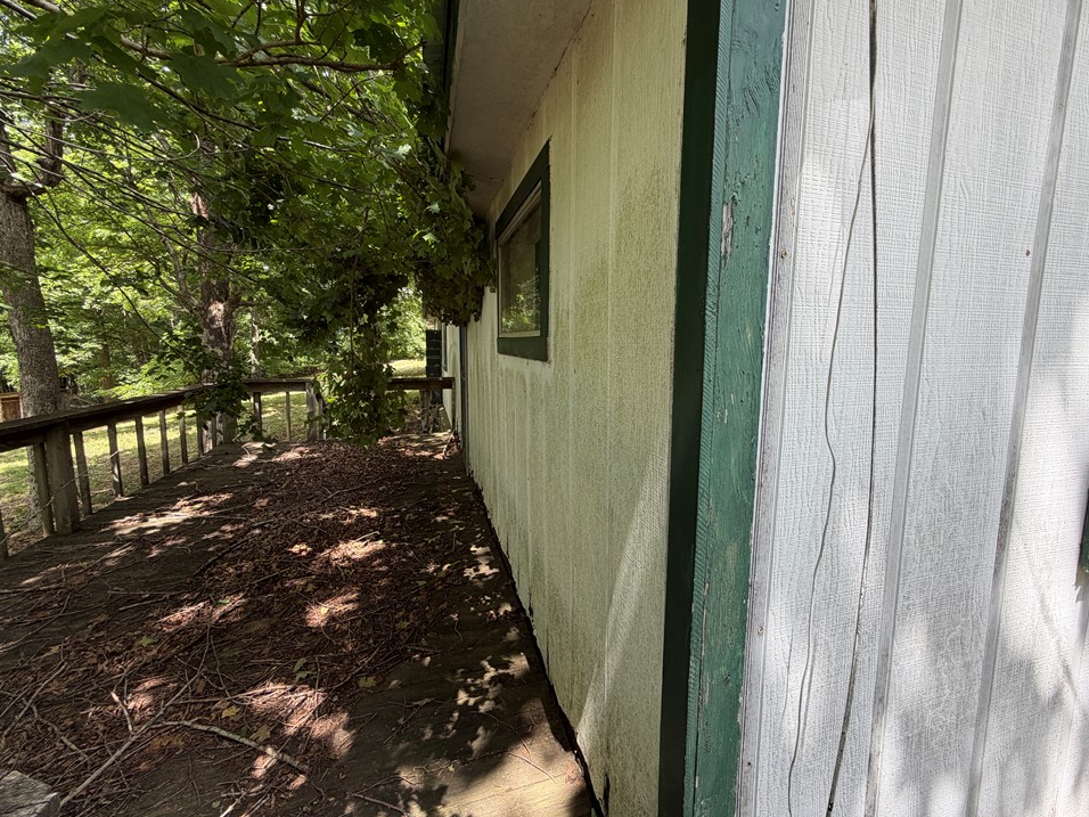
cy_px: 407
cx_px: 575
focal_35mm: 15
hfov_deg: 98.1
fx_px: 472
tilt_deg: -7.4
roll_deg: -1.1
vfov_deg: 81.7
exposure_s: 1/220
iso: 40
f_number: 2.2
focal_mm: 2.22
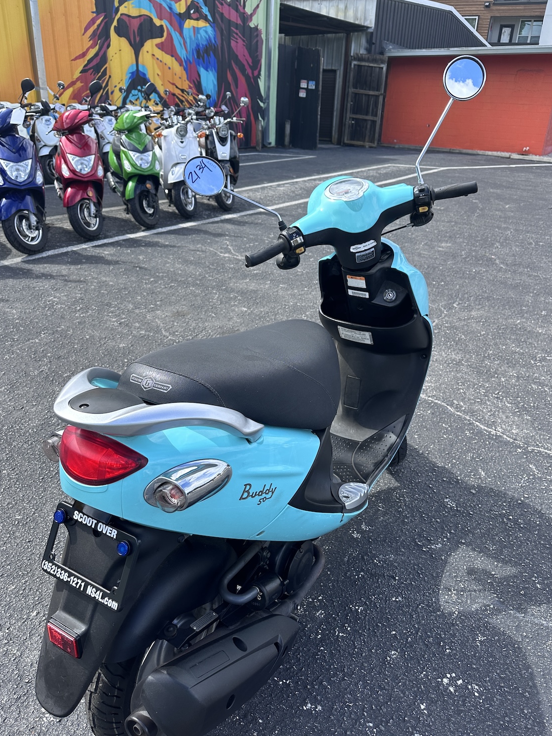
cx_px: 289
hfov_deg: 53.0
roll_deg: -3.9
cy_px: 365
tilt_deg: -23.2
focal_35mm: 26
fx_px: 553
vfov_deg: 67.3
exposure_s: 1/1212
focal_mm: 6.86
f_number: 1.78
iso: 80
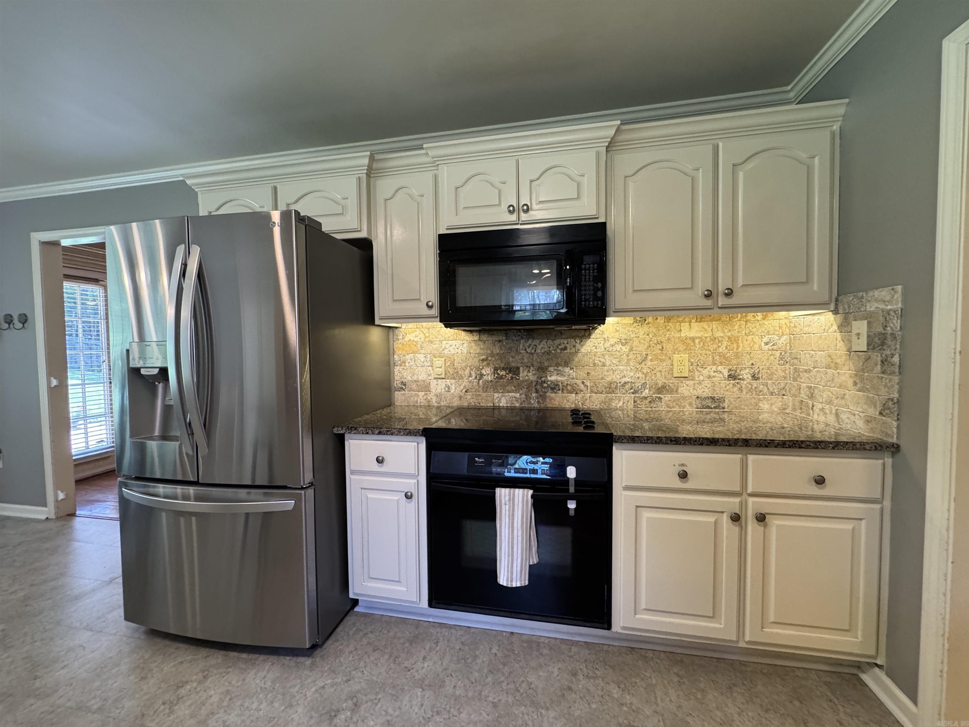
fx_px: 392
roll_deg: +1.5
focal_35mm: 14
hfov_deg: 102.1
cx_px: 484
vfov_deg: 85.7
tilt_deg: -2.5
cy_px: 364
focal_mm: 2.22
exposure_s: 1/120
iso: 320
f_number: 2.2
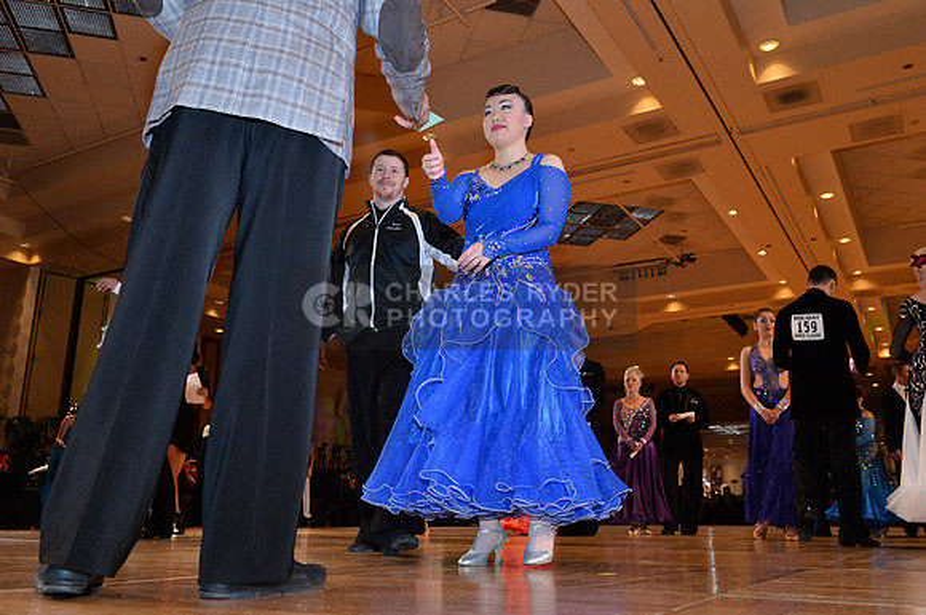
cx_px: 463
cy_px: 308
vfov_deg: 41.0
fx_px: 822
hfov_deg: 58.8
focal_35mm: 32
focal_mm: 32
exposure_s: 1/250
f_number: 7.1
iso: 2000
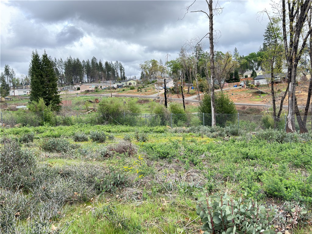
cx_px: 156
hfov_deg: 52.6
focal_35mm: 35
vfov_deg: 40.7
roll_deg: +3.6
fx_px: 315
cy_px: 117
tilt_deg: -1.6
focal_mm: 6.76
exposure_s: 1/1486
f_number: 1.78
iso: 80
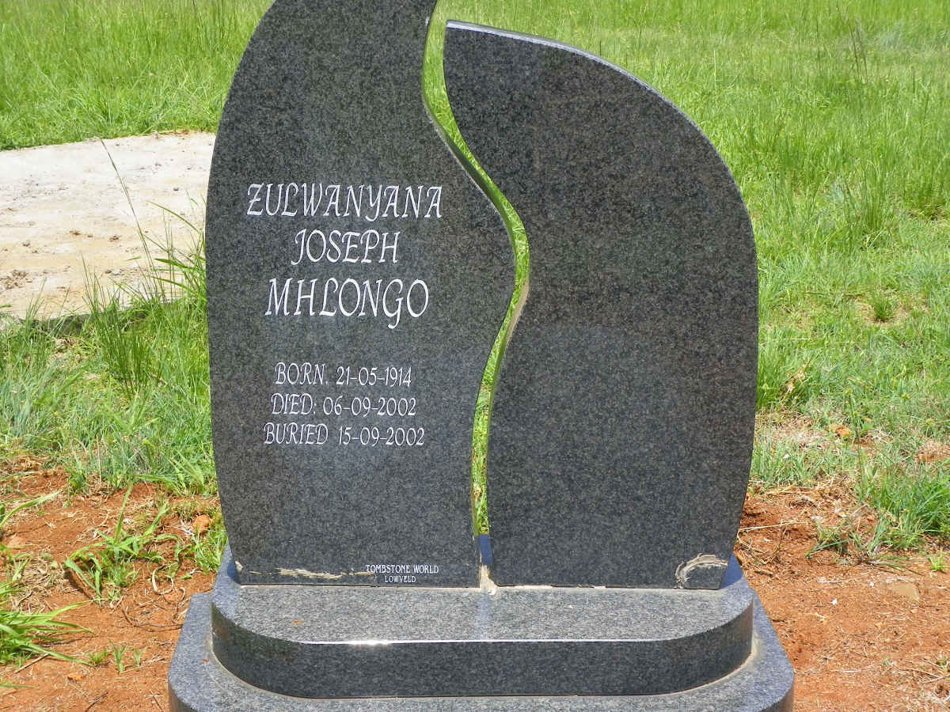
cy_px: 356
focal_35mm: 60
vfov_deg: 24.4
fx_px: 1647
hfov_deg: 32.2
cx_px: 475
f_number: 5
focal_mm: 10.7
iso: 64
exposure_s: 1/250
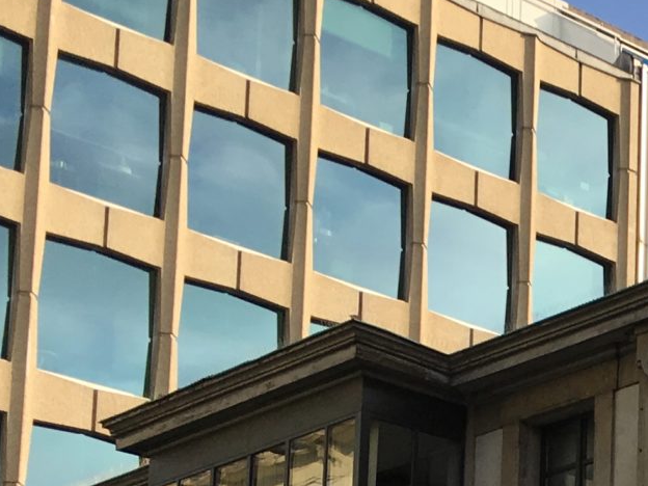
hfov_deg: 14.6
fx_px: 2228
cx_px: 1159
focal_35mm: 119
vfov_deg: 11.7
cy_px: 802
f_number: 2.2
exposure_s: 1/1115
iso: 25
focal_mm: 4.15
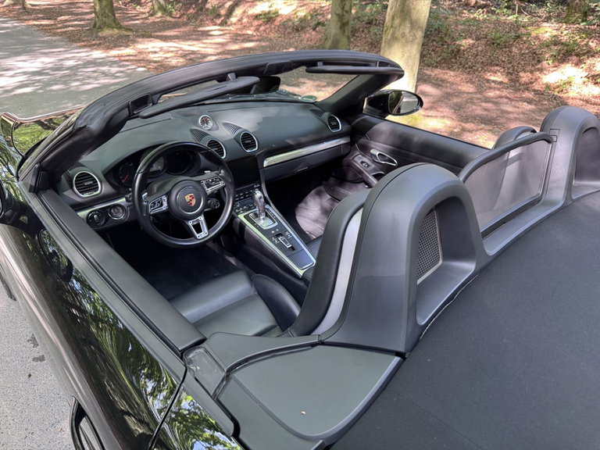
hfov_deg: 71.6
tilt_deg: -32.3
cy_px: 225
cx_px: 300
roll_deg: -2.2
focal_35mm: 24
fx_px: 416
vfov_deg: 56.8
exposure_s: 1/60
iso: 250
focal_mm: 6.76
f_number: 1.78
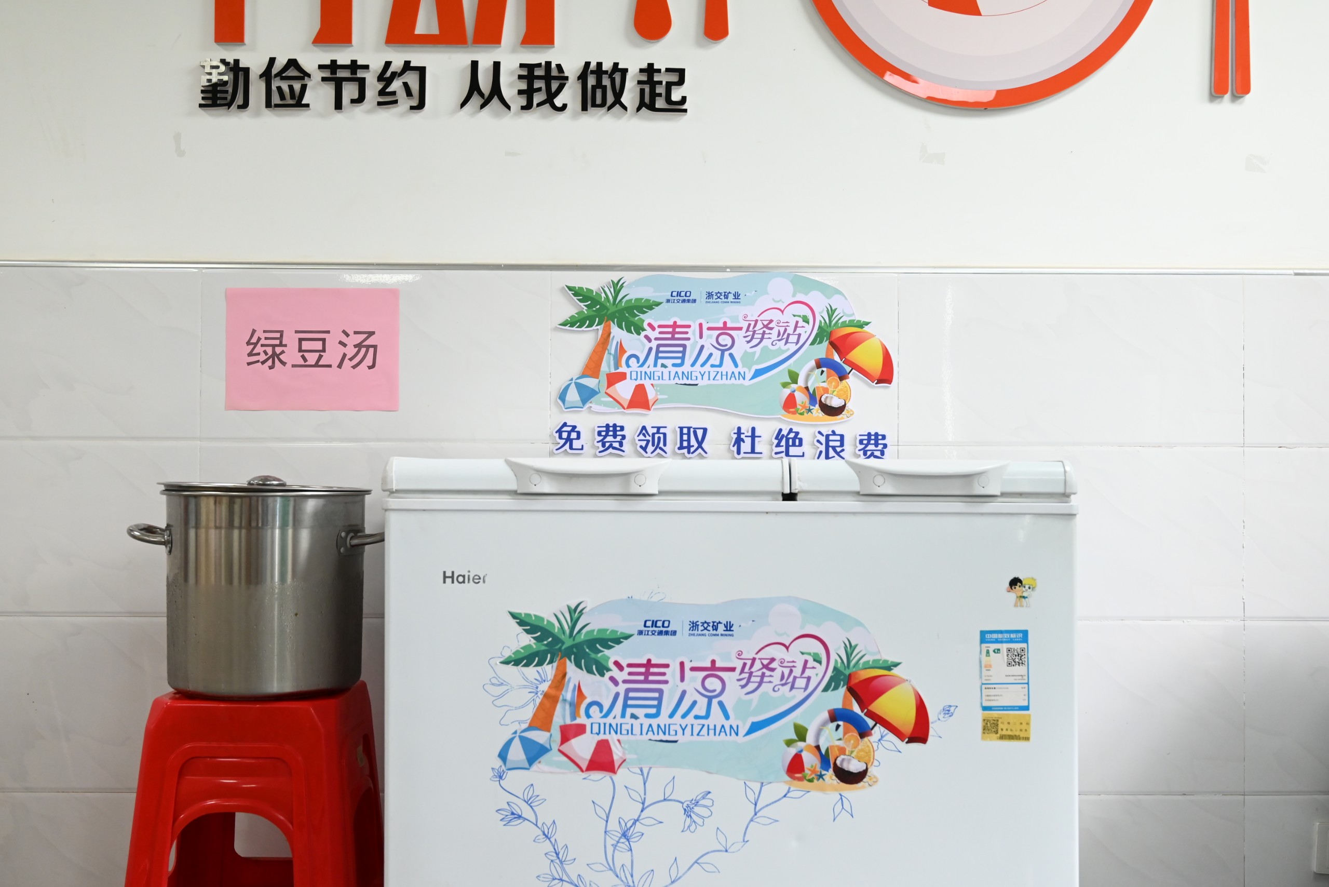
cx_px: 664
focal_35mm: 39
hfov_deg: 49.5
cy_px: 444
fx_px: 1440
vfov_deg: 34.2
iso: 2000
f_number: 5
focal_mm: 39
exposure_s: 1/125
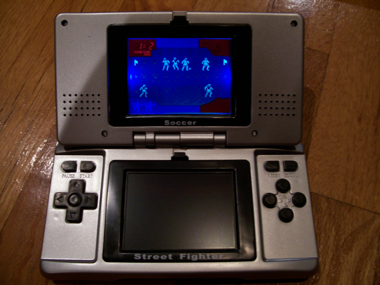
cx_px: 190
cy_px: 142
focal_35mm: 34
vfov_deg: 41.8
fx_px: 373
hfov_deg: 54.0
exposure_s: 1/8
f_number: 2.7
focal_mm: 5.6
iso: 80
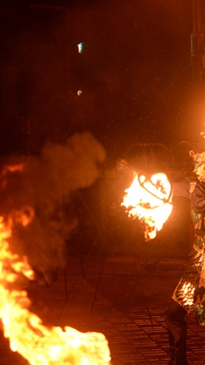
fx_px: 1269
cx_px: 189
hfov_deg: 9.2
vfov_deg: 16.4
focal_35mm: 131
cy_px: 236
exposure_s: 1/500
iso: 640
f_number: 2.5
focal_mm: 50
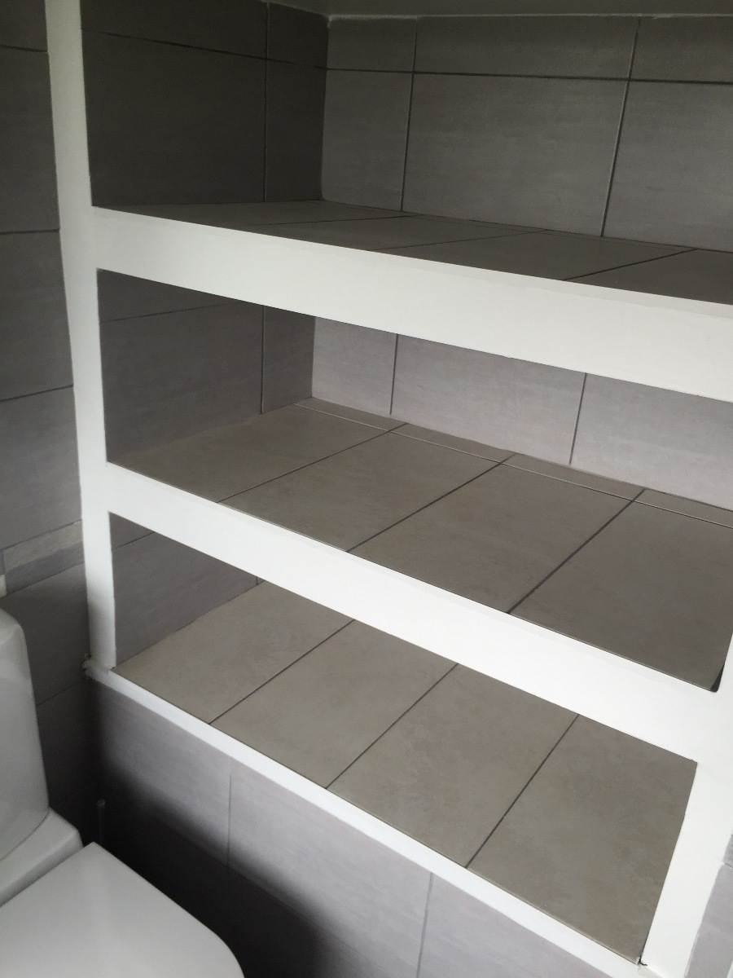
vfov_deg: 61.7
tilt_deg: -20.8
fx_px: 819
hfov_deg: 48.2
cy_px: 489
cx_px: 366
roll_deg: -4.2
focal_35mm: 29
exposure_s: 1/50
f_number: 2.2
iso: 32
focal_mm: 4.15
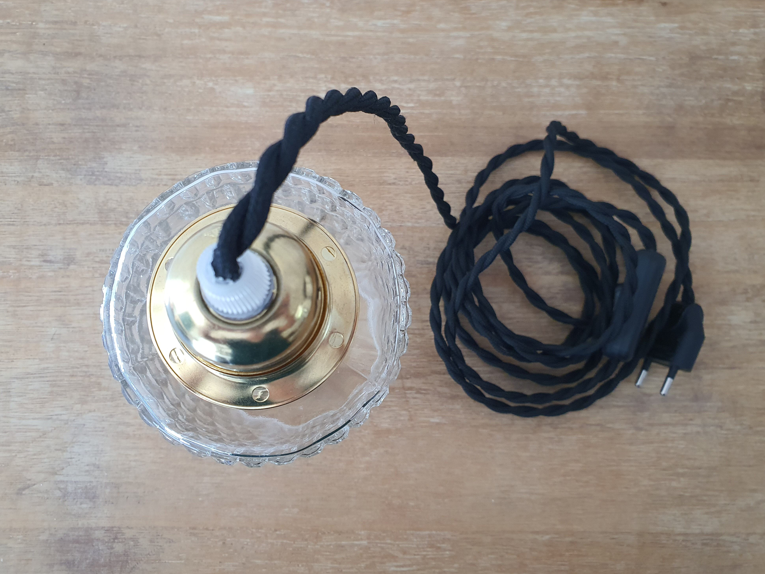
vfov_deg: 51.4
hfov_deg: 65.3
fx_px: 597
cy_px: 289
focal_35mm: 27
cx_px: 378
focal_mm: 4.3
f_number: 2.4
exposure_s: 1/100
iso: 320
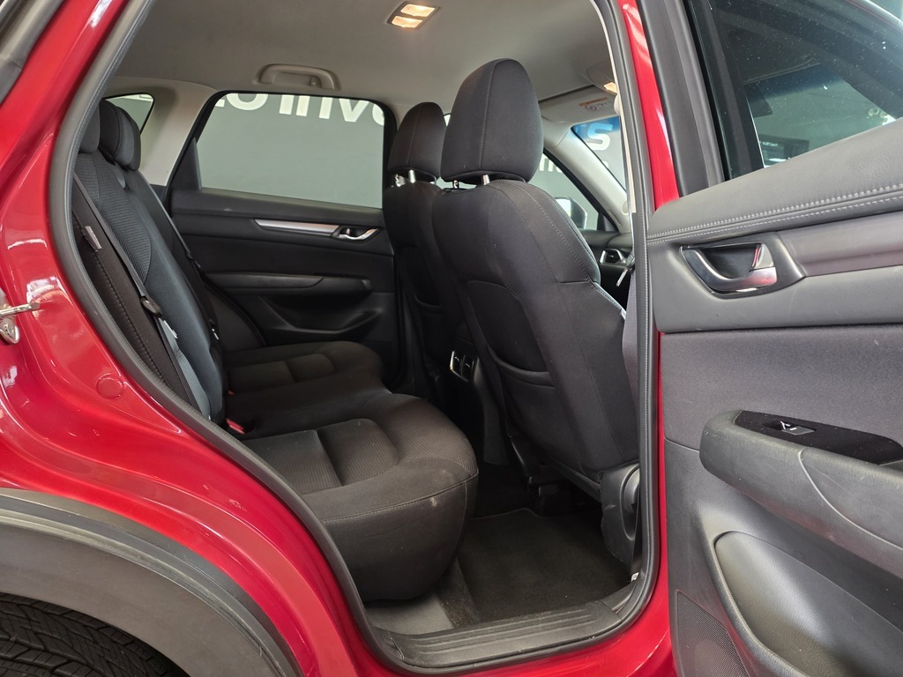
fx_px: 600
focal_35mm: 23
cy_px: 338
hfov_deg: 73.9
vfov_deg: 58.9
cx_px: 452
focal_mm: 6.25
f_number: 1.7
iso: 400
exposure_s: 1/100
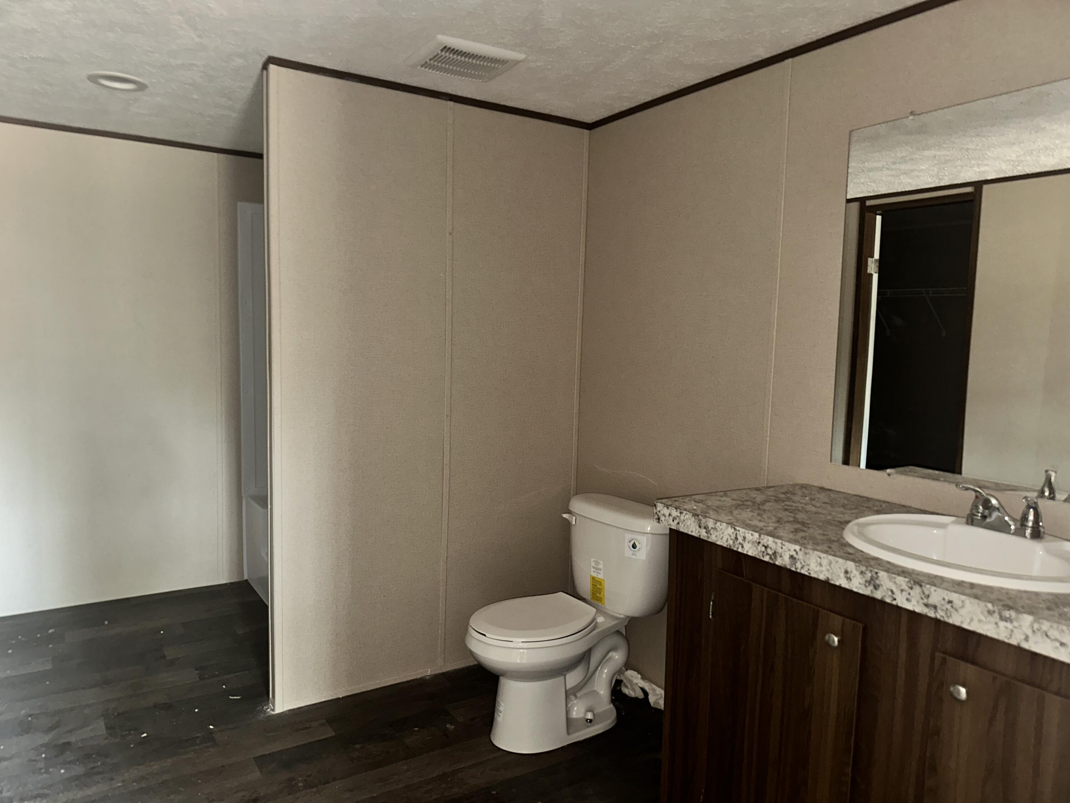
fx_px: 742
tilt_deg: -5.8
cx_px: 535
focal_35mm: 24
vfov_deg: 56.8
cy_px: 402
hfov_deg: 71.6
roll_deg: -1.6
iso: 160
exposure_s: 1/4
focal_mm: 6.86
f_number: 1.78
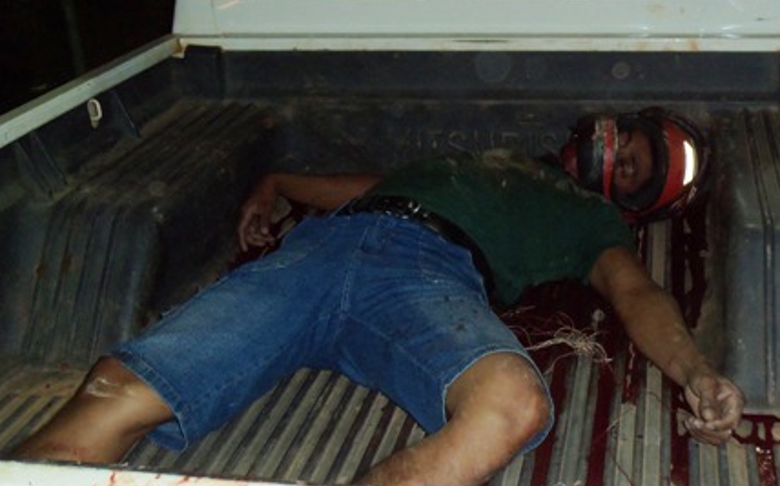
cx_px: 510
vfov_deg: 27.8
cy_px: 155
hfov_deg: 43.0
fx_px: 977
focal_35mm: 46
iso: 100
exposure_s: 1/30
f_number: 3.4
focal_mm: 5.2
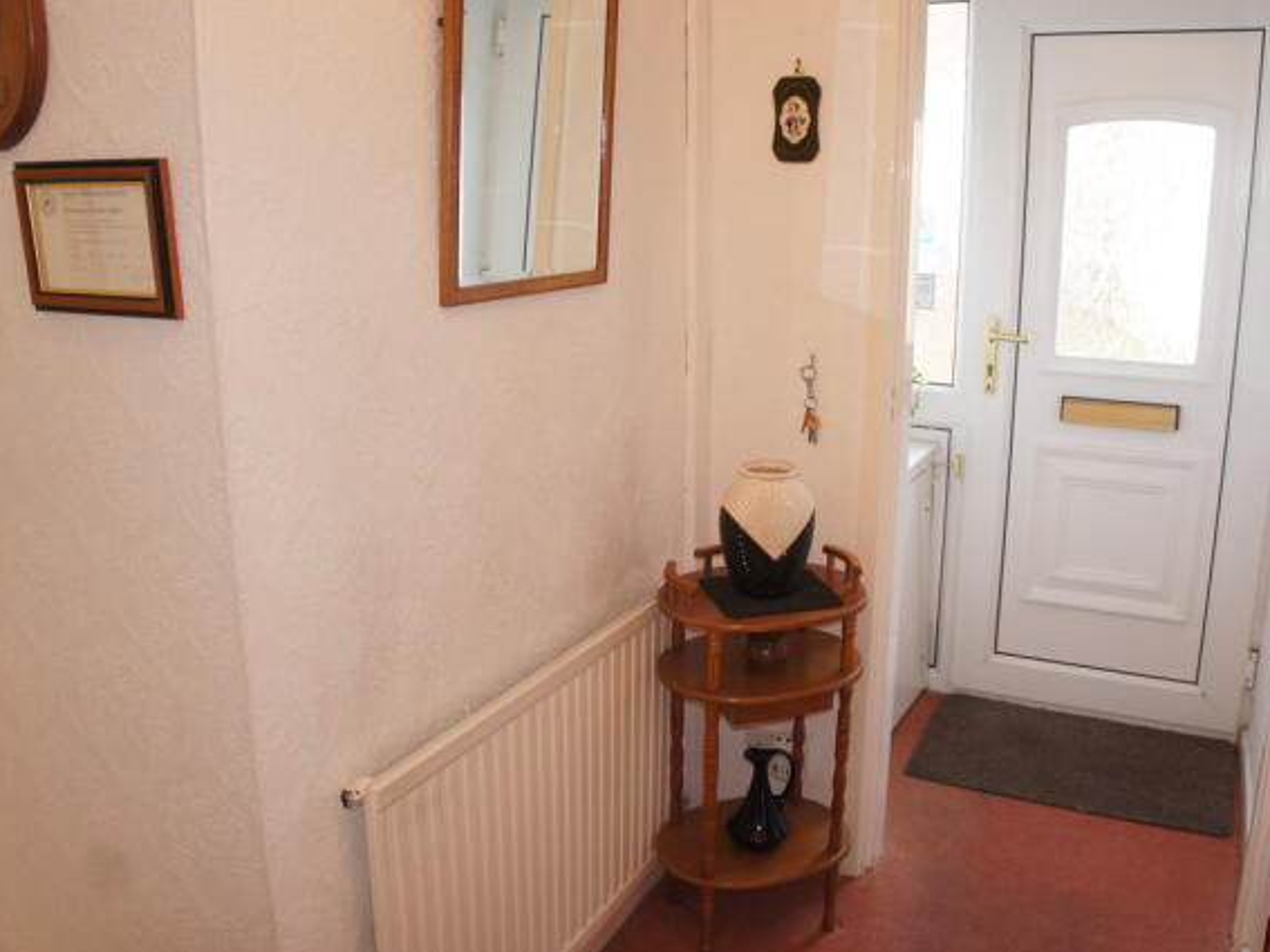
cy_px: 470
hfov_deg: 59.8
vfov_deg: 46.8
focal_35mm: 30
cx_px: 715
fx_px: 1100
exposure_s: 1/60
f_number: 3.5
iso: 250
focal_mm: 18
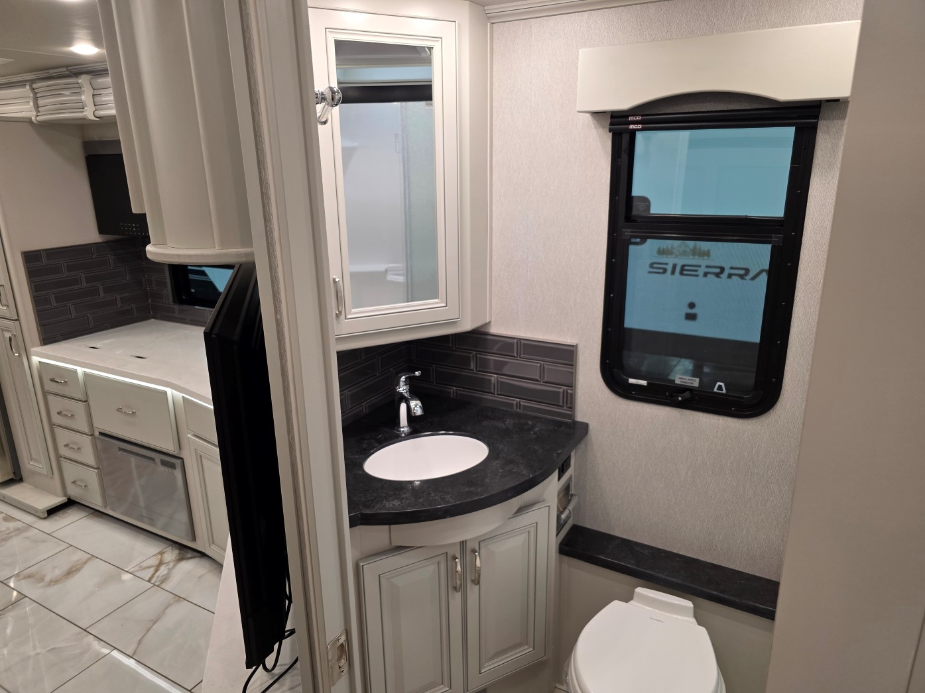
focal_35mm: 23
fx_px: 615
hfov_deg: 73.9
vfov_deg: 58.9
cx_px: 462
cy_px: 346
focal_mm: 6.3
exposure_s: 1/120
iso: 200
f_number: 1.7
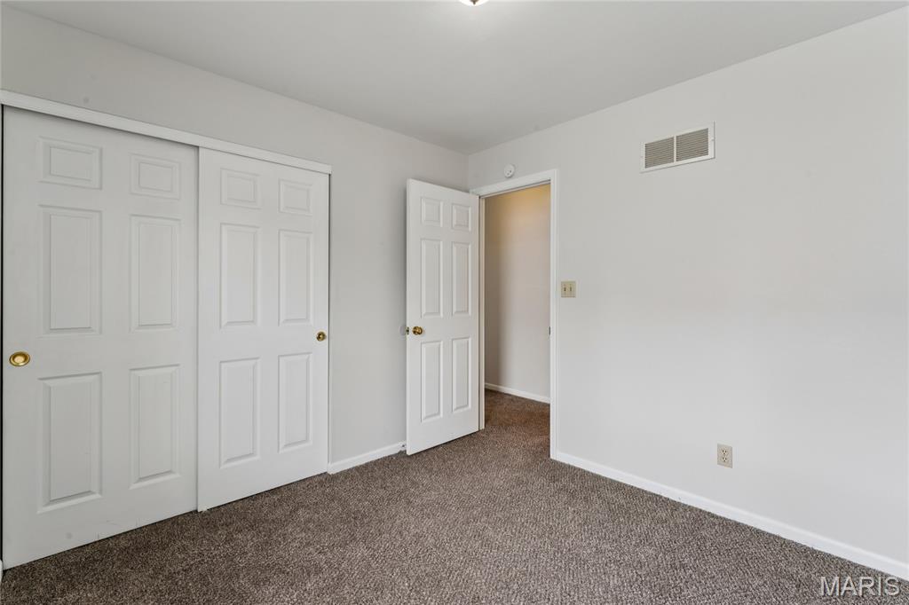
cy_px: 302
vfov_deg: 73.7
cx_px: 454
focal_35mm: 16
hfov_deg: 96.8
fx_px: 404
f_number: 13
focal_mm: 16
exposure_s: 1/5
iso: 200
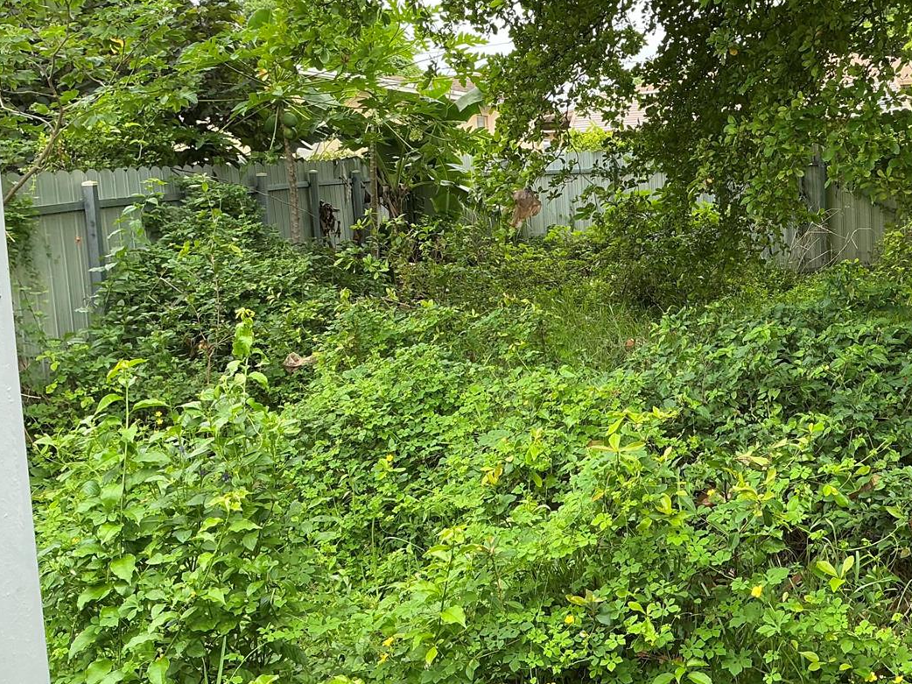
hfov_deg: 43.0
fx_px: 1133
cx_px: 635
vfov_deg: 33.5
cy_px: 286
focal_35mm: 43
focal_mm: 3
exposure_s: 1/123
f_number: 1.8
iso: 25
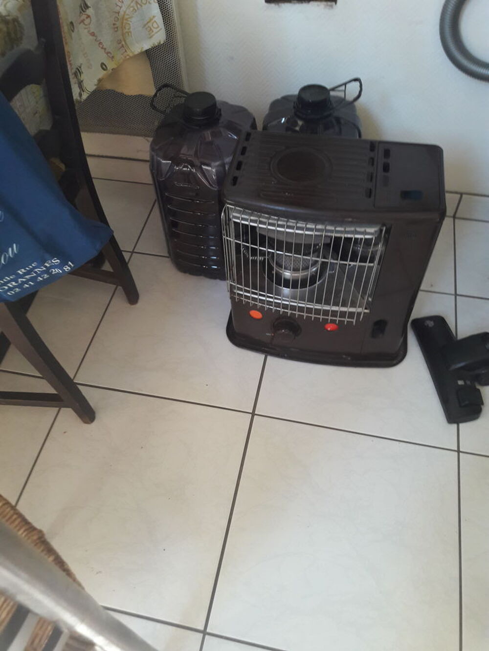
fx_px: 527
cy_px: 326
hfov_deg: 49.8
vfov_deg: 63.4
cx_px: 244
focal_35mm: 28
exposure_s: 1/33
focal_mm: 3.7
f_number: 1.9
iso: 125
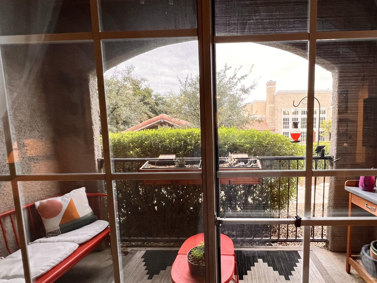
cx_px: 226
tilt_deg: -7.4
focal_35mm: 18
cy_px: 159
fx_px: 196
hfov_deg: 86.7
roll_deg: +1.2
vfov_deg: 71.3
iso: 125
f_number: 1.8
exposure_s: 1/120
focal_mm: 1.57
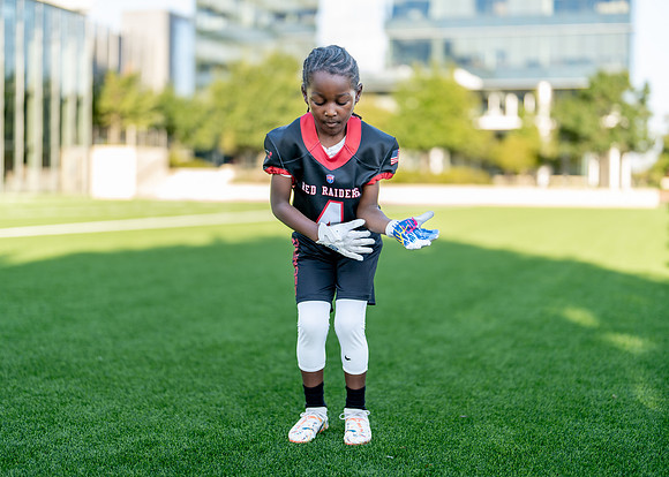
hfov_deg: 34.5
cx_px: 326
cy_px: 219
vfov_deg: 25.0
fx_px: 1076
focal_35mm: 57
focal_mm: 50
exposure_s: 1/1000
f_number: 1.2
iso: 100
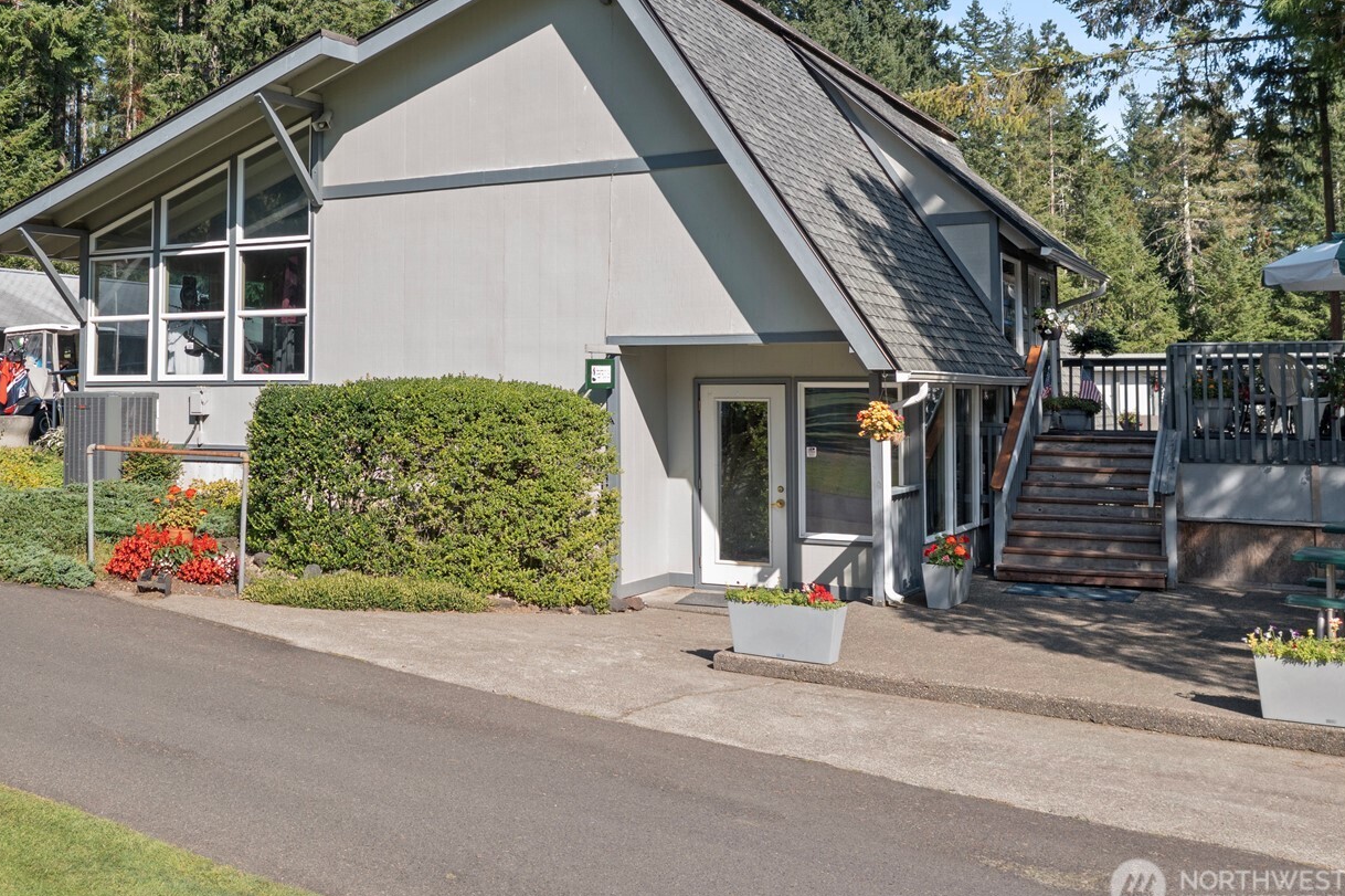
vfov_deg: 33.9
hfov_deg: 48.7
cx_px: 442
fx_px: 1456
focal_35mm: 39
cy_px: 305
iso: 100
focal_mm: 10.26
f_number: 3.5
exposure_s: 1/80
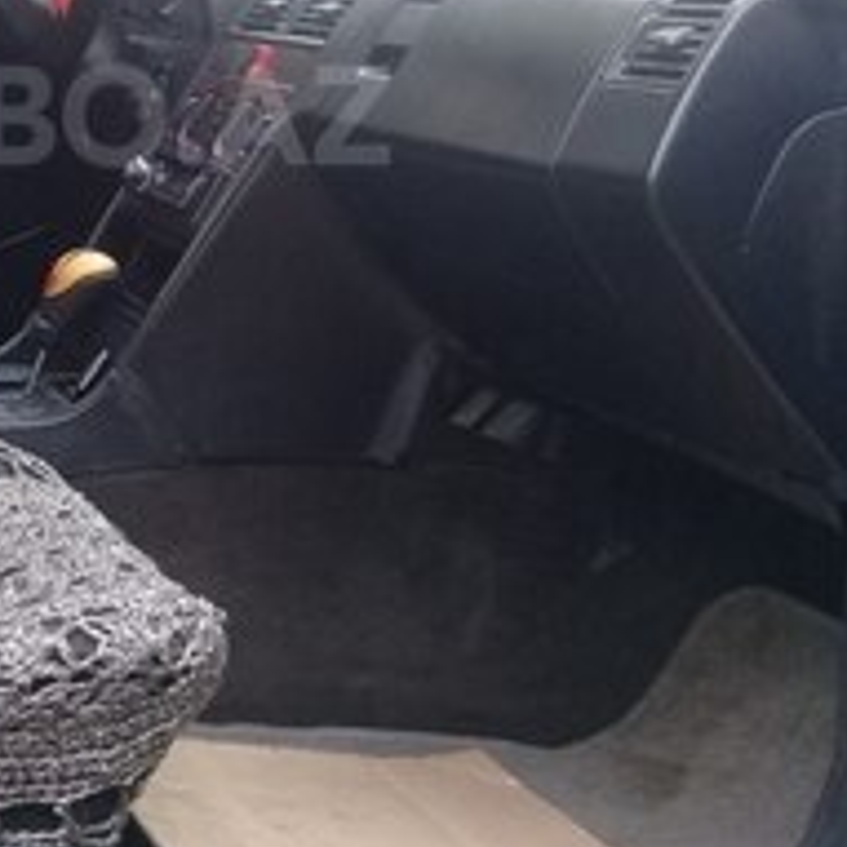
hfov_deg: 23.5
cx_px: 49
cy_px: 115
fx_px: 1965
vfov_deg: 23.8
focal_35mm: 71
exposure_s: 1/50
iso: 80
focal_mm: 3.3
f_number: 2.2
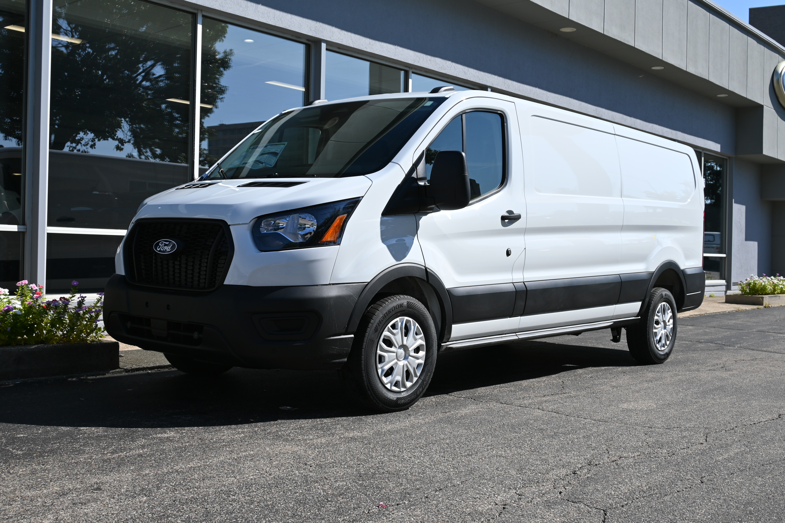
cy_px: 262
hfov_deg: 43.0
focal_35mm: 46
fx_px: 998
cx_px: 392
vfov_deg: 29.4
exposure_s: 1/500
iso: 100
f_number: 8
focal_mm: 30.5
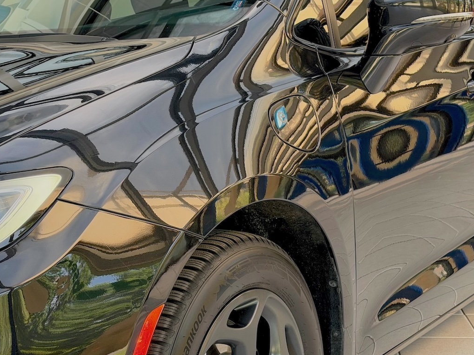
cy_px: 166
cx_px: 166
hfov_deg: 28.4
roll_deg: +1.4
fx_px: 931
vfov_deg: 21.6
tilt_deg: -7.3
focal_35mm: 68
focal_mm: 6.76
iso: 160
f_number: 1.78
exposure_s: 1/163
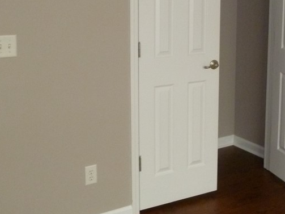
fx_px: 469
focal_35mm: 57
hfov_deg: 32.9
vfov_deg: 25.1
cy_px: 35
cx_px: 224
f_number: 3.3
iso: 400
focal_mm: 5
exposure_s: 1/30
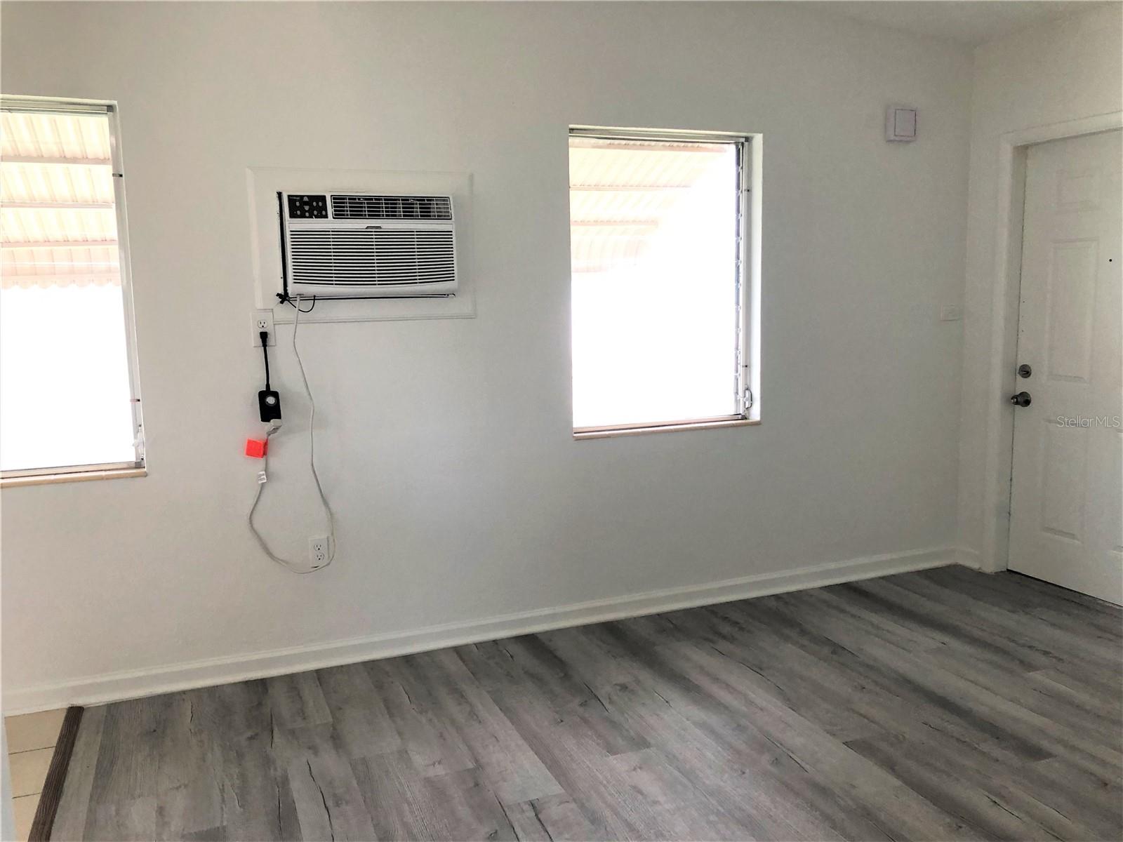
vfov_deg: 49.7
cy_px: 421
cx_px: 562
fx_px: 908
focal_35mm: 28
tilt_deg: -6.2
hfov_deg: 63.4
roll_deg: +1.5
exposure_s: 1/30
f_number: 1.8
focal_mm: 3.99
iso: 25
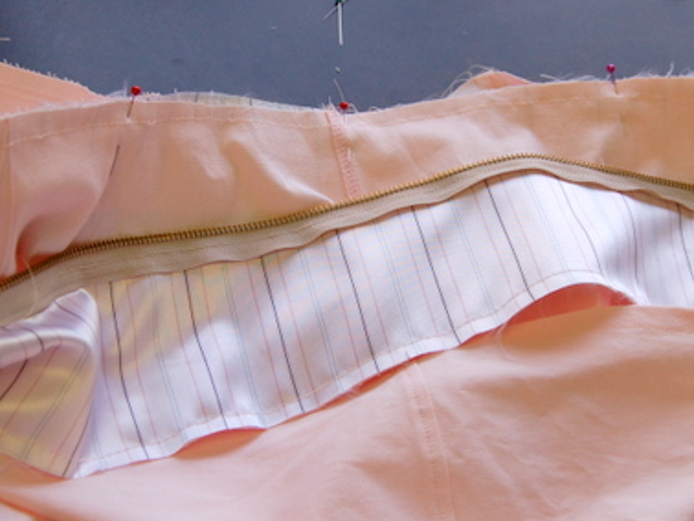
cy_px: 214
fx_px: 1284
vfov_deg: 22.9
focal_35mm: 64
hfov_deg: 30.2
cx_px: 389
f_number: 5.6
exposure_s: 1/125
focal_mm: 28
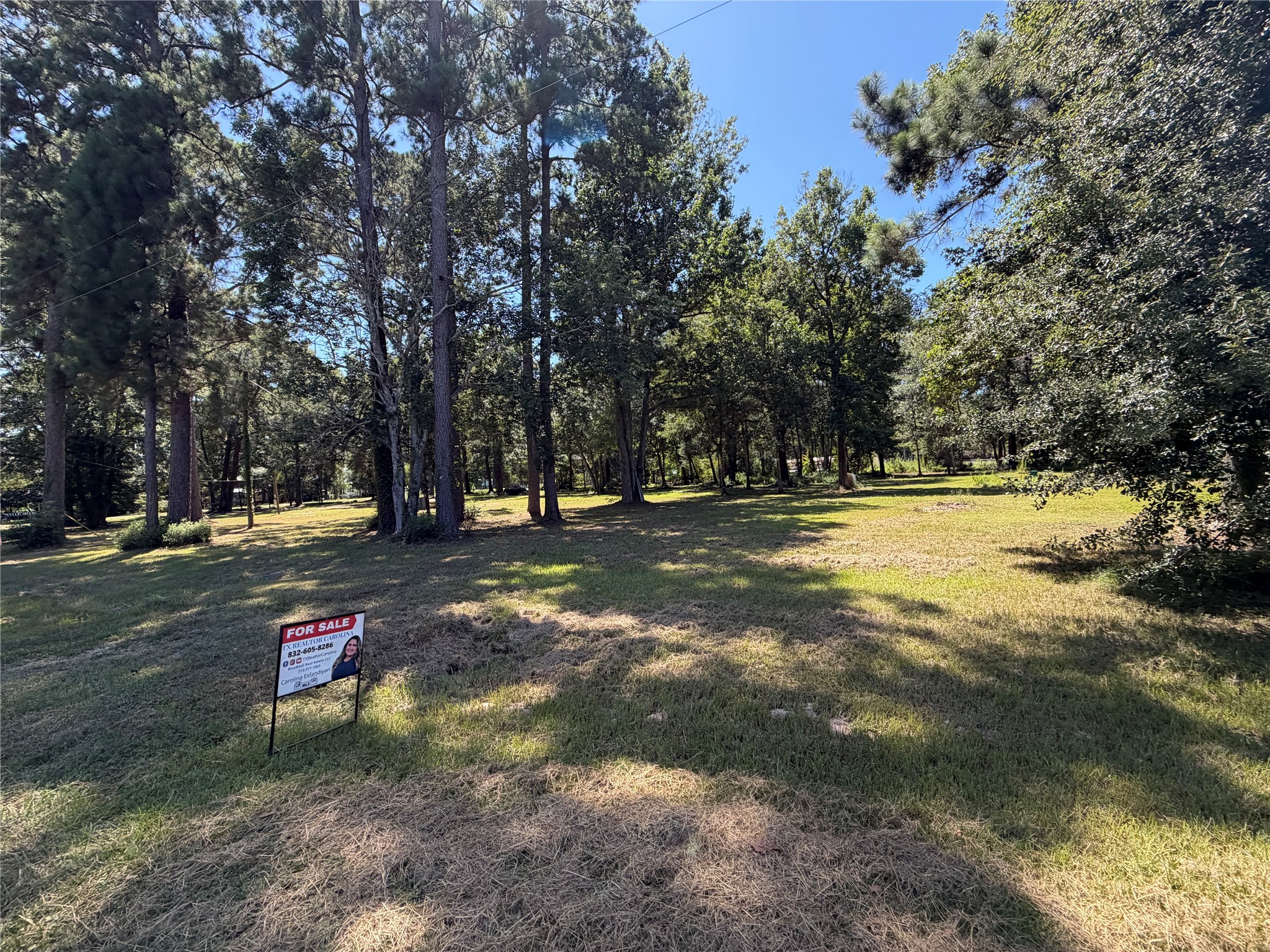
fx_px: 514
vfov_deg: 85.7
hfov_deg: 102.1
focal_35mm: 14
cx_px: 635
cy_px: 476
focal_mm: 2.22
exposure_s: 1/408
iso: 50
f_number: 2.2
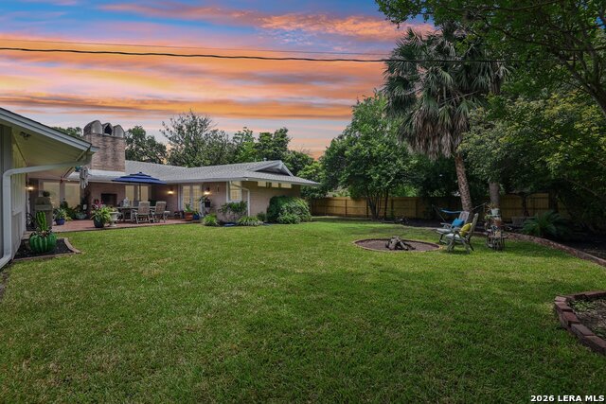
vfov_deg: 73.8
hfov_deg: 96.7
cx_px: 303
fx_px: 269
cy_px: 202
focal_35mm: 16
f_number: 8
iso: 400
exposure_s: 1/250
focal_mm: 16
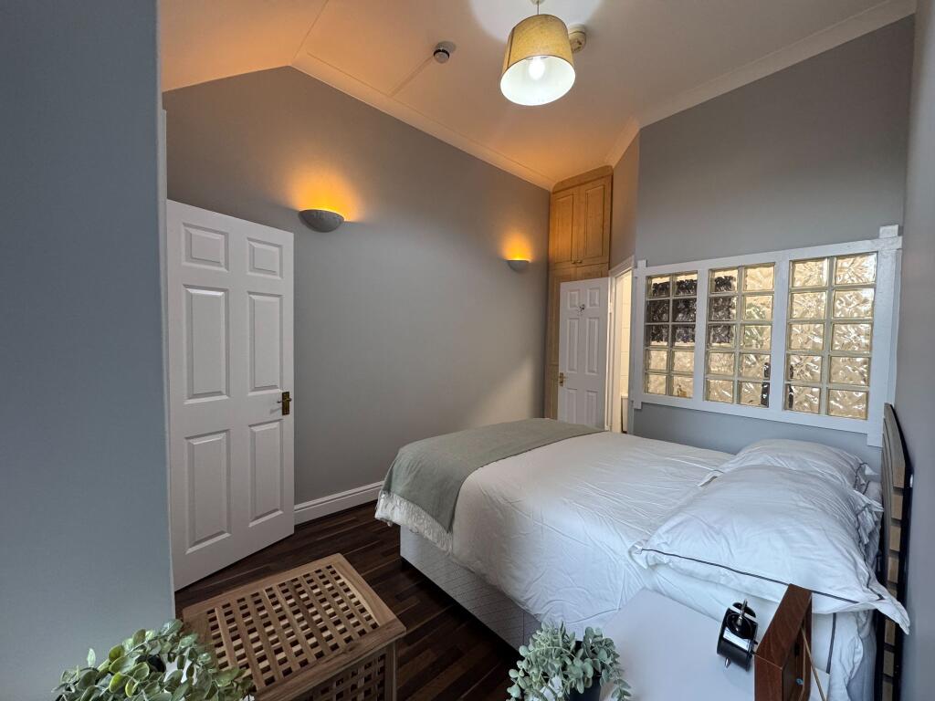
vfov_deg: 85.7
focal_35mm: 14
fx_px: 378
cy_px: 350
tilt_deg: -1.4
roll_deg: -0.7
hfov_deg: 102.1
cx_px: 468
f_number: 2.2
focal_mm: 2.22
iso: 250
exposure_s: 1/100
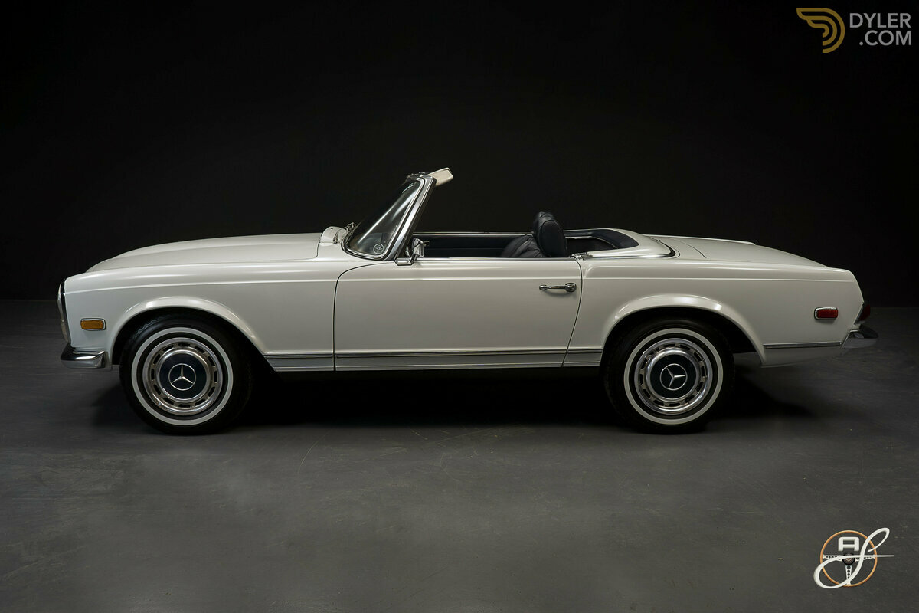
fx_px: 868
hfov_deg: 55.8
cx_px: 460
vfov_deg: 38.9
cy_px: 306
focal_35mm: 34
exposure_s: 1/2.5
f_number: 9
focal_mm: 34
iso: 250
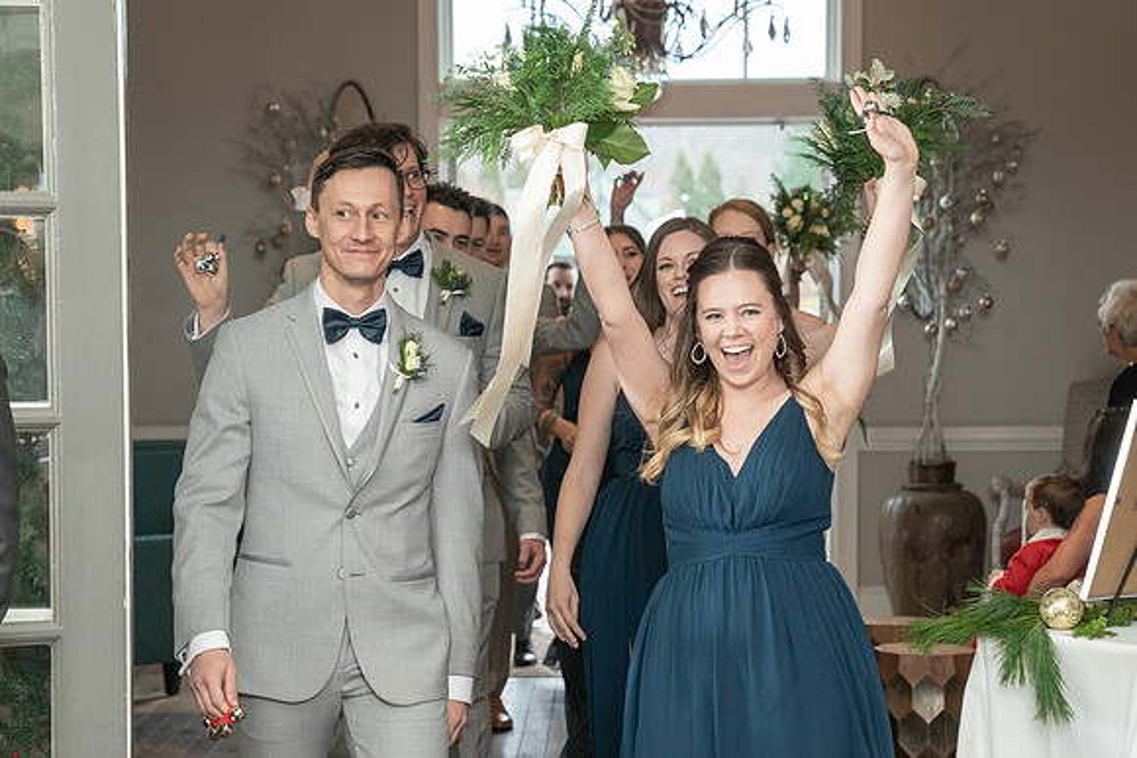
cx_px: 574
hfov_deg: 22.0
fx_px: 2922
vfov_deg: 14.8
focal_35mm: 93
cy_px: 470
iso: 2000
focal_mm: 63
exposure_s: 1/200
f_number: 4
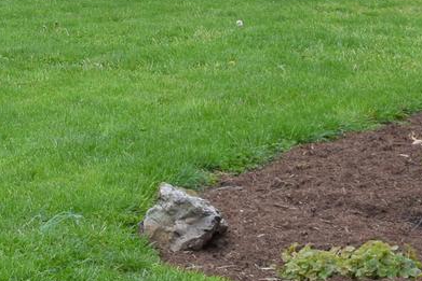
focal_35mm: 228
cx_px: -245
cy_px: -5
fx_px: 2669
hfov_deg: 8.8
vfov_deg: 6.0
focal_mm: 29
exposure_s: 1/250
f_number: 10
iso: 400
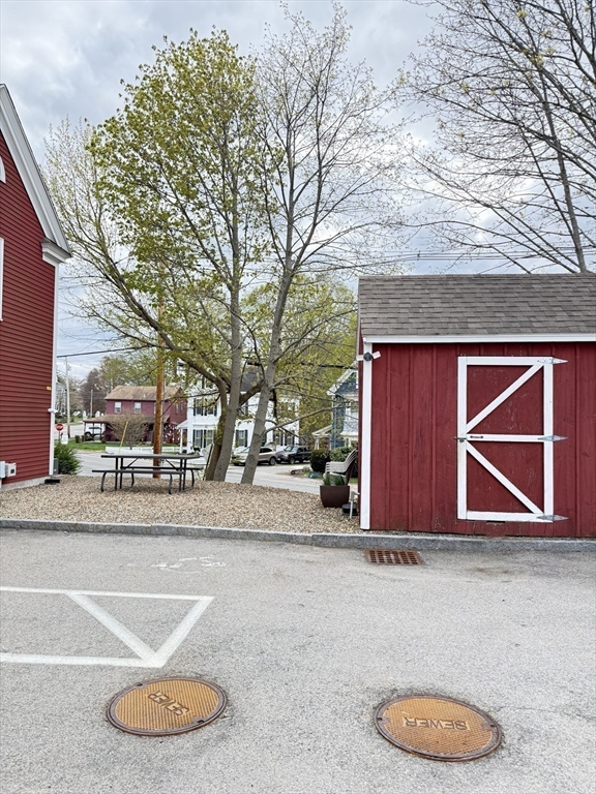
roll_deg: -1.1
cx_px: 298
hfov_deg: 56.8
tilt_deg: +2.6
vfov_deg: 71.6
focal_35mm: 24
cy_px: 397
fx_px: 551
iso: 100
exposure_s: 1/593
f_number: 1.78
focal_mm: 6.76
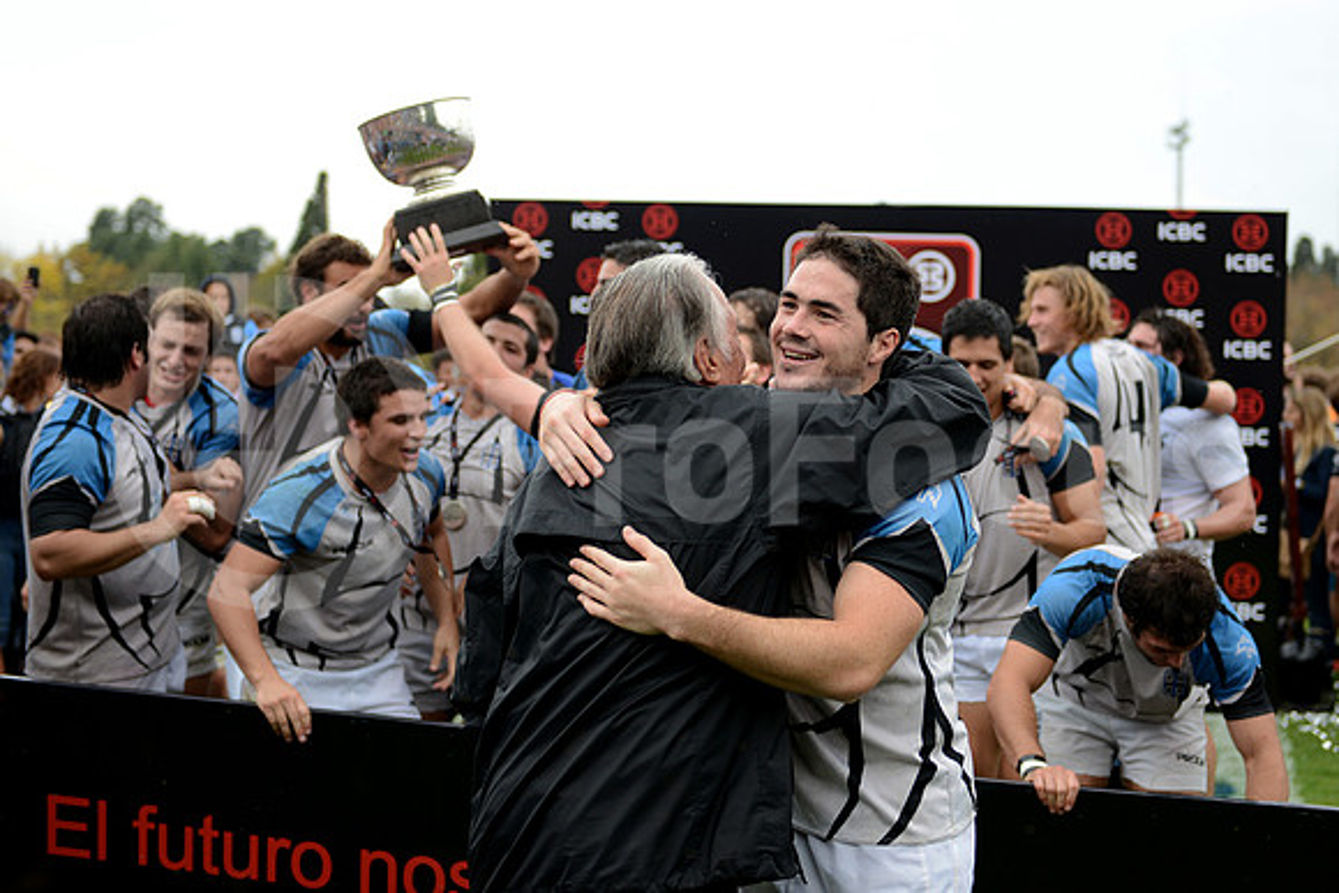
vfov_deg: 26.0
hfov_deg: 38.2
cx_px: 670
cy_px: 446
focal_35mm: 52
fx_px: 1934
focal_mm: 52
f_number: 2.8
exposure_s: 1/800
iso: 500
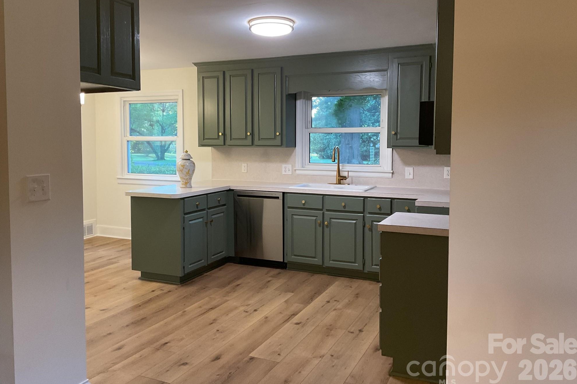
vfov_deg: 42.2
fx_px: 497
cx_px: 284
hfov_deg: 60.3
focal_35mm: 31
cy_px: 168
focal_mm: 3
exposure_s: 1/60
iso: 125
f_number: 1.8
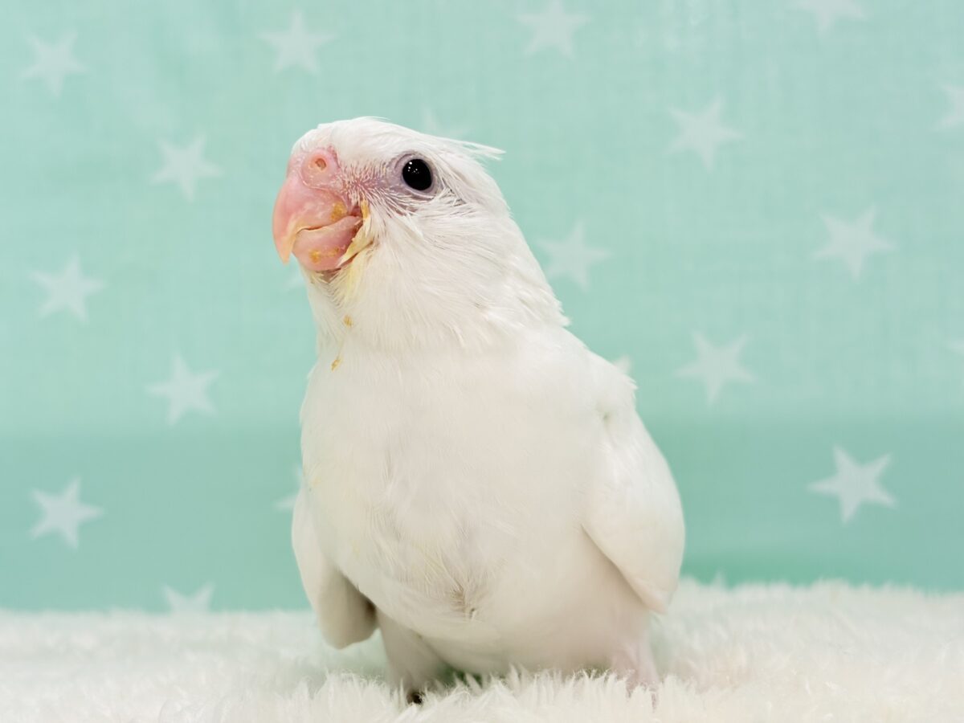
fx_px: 1448
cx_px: 482
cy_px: 362
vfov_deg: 28.0
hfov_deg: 36.8
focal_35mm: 52
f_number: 1.6
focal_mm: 5.96
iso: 80
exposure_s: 1/100
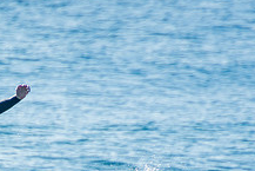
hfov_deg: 1.3
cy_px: 223
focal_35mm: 1565
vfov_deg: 0.9
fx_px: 11092
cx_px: -49
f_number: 5.6
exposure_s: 1/1250
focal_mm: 390
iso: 220
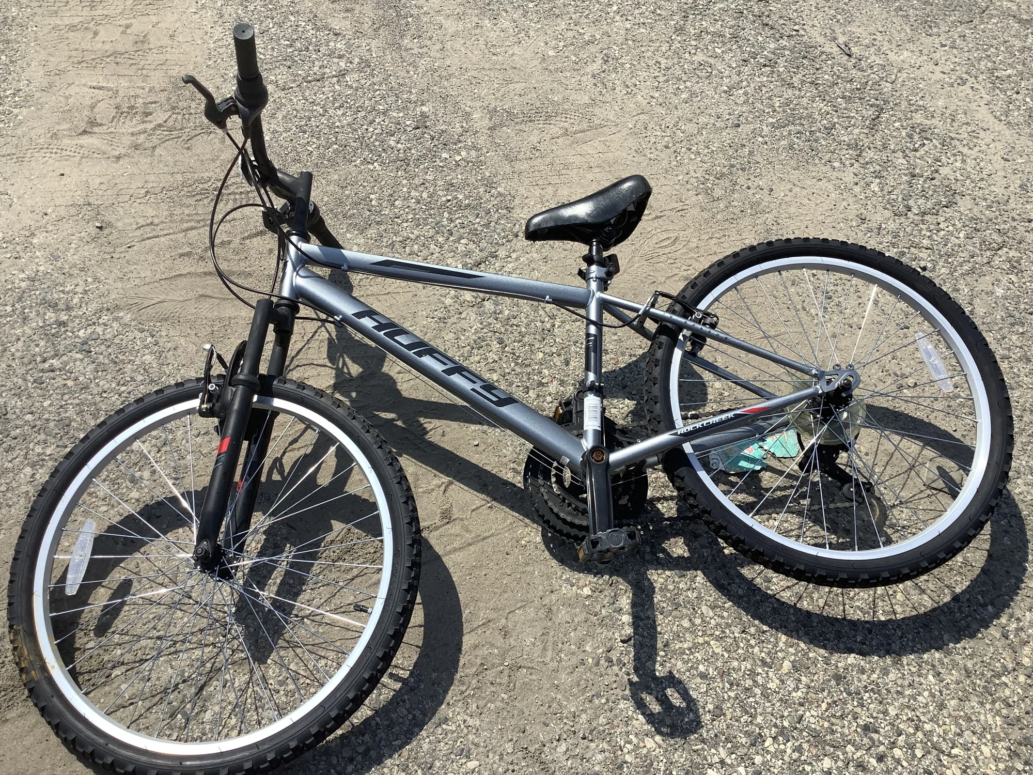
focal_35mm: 31
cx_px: 516
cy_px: 388
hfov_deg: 58.4
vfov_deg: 45.4
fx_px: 925
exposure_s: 1/1148
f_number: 2.4
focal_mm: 3.3
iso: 25
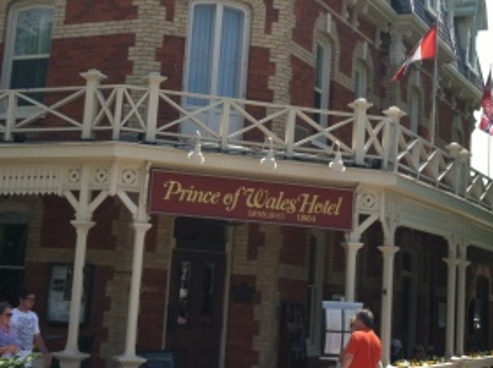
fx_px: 1137
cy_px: 81
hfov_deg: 24.4
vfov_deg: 18.2
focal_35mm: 80
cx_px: 174
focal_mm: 3.85
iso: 80
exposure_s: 1/833
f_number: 2.8
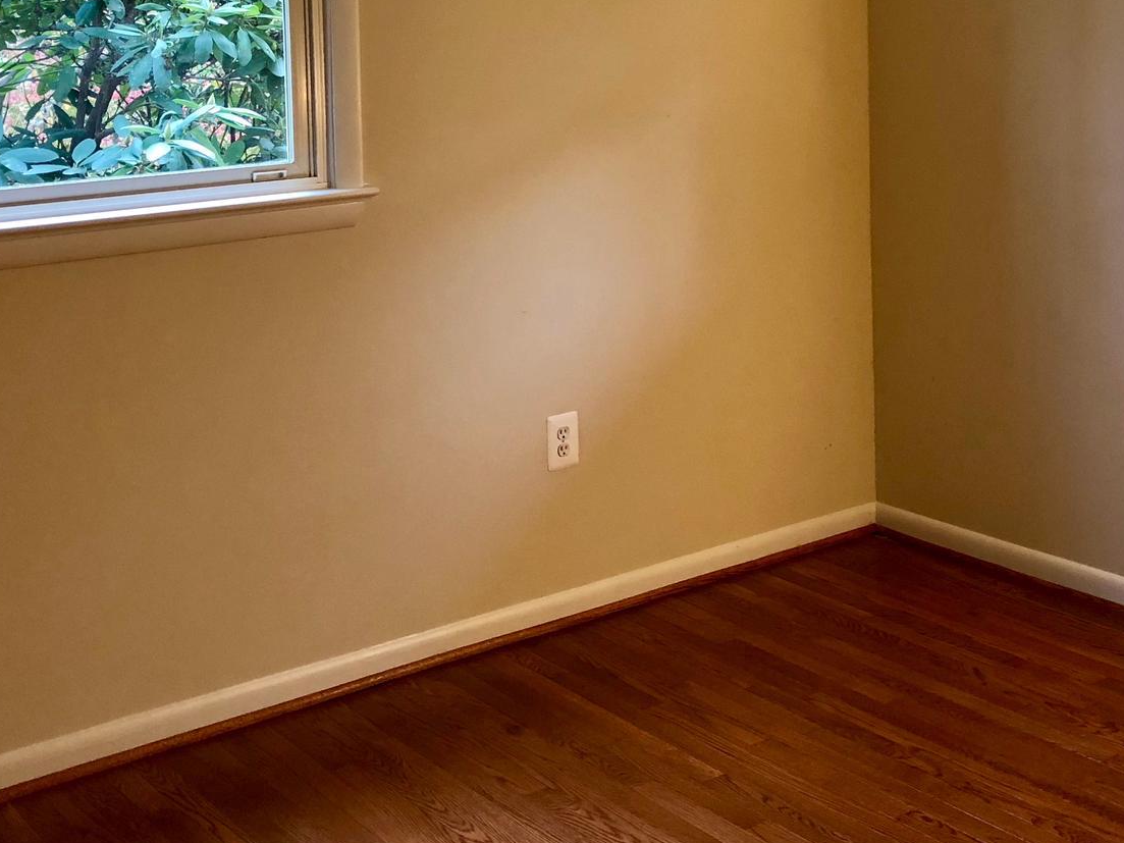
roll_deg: +1.2
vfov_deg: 27.2
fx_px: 1688
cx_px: 639
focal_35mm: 52
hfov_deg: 36.8
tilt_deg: -4.6
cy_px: 107
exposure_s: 1/15
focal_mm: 3.99
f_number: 1.8
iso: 40
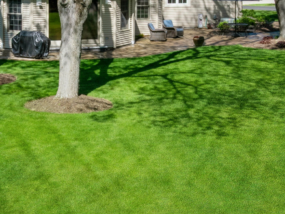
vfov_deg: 18.6
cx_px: 111
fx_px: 650
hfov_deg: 24.7
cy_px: 144
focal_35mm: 79
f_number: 8
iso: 100
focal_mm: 12.3
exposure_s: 1/240
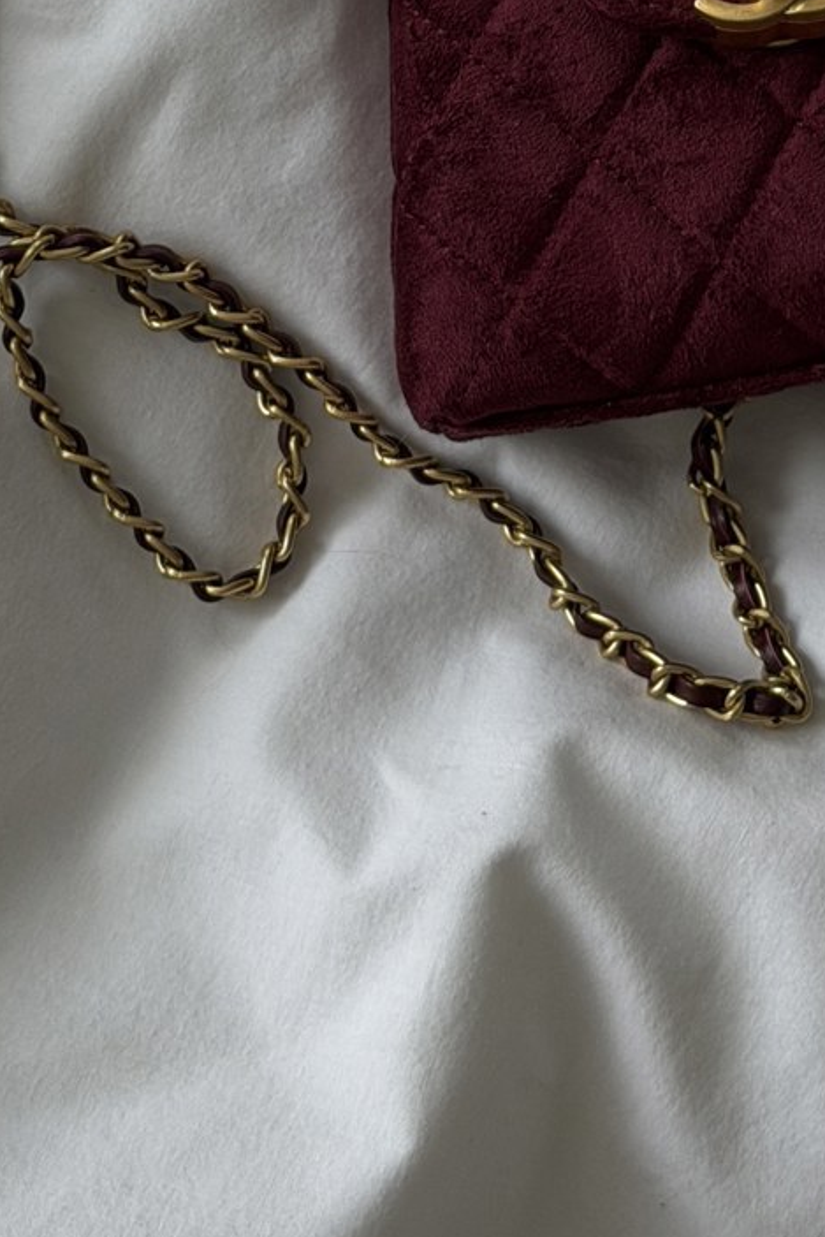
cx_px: 832
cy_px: -341
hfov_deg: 9.6
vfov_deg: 13.9
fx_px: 4878
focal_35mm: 142
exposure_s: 1/122
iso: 100
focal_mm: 6.76
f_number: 1.78
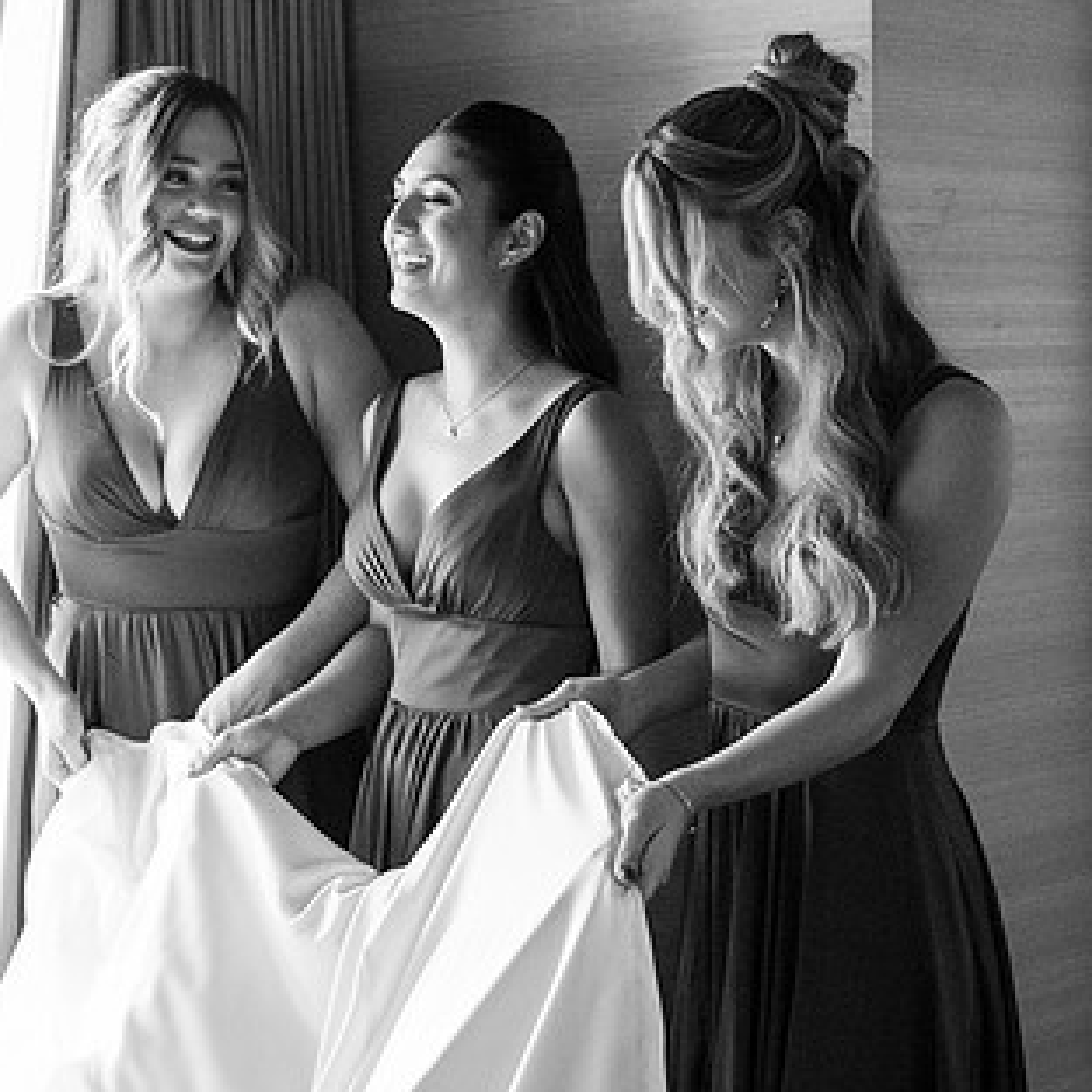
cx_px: -23
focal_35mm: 80
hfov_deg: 20.9
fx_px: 2855
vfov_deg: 21.6
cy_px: 415
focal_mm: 44
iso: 16000
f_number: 4
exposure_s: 1/320
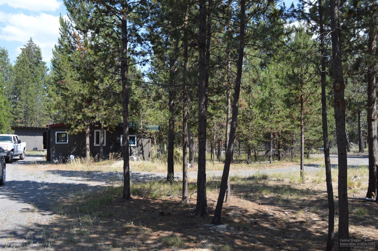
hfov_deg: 57.3
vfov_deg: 39.9
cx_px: 189
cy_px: 126
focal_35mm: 33
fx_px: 346
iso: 100
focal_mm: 22
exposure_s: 1/160
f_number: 6.3
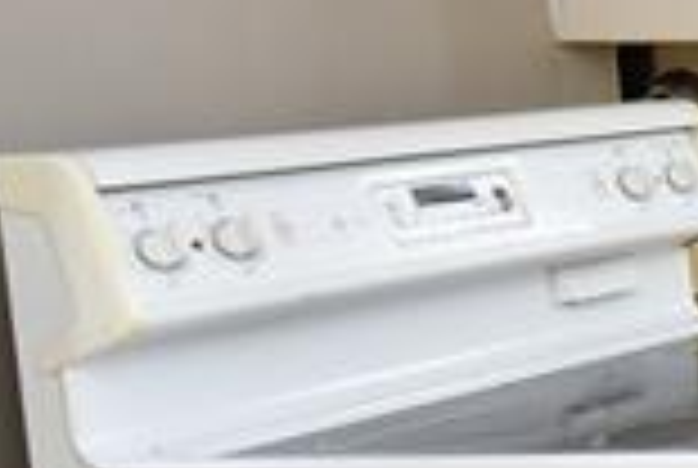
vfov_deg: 13.8
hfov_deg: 10.9
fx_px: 1923
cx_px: 2184
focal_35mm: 99
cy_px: 130
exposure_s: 1/13
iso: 250
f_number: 4.5
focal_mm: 10
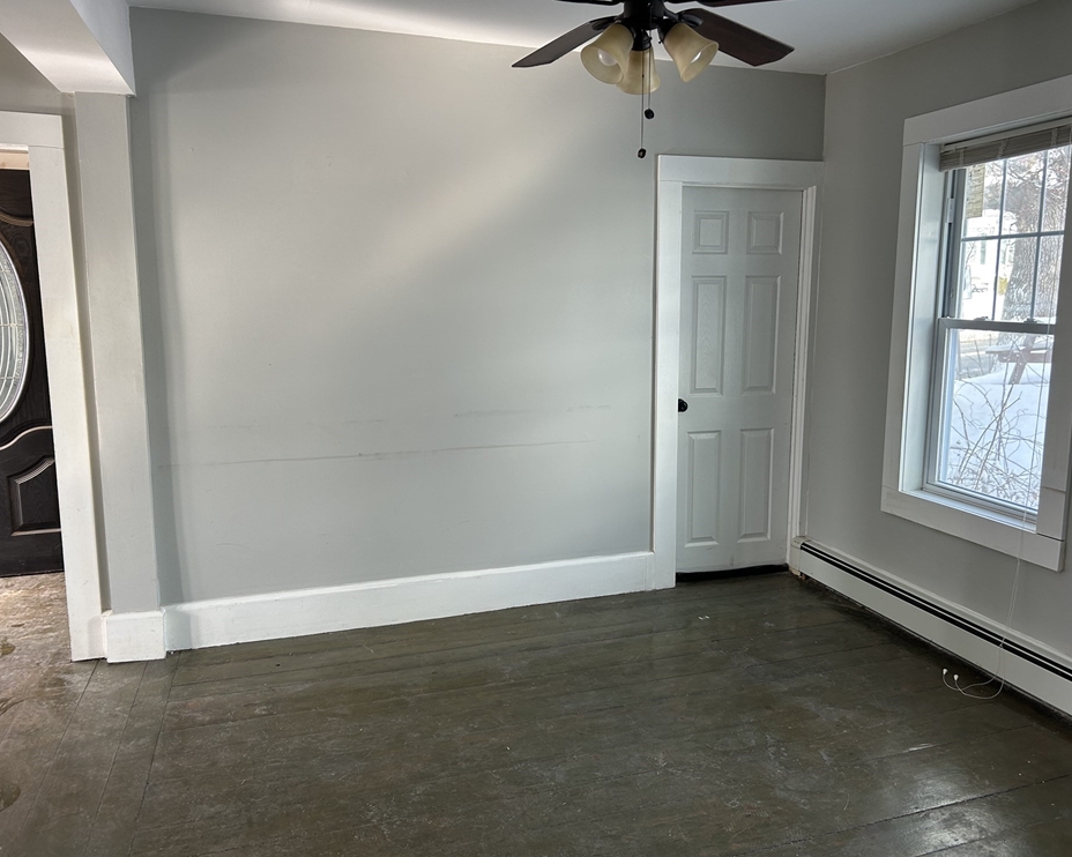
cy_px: 422
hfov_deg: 62.1
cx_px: 585
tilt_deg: -7.4
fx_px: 888
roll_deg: -0.1
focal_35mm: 28
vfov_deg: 51.5
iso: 64
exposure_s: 1/121
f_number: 1.5
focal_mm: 5.7
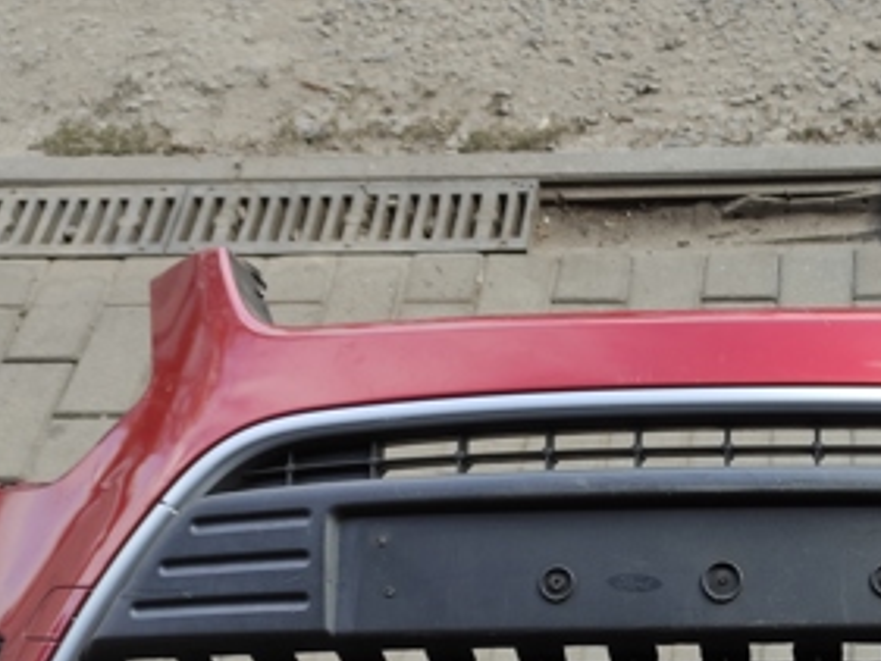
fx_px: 1451
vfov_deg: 24.9
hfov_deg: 32.1
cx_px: 796
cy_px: 598
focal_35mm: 57
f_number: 1.89
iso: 100
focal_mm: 5.43
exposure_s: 1/351
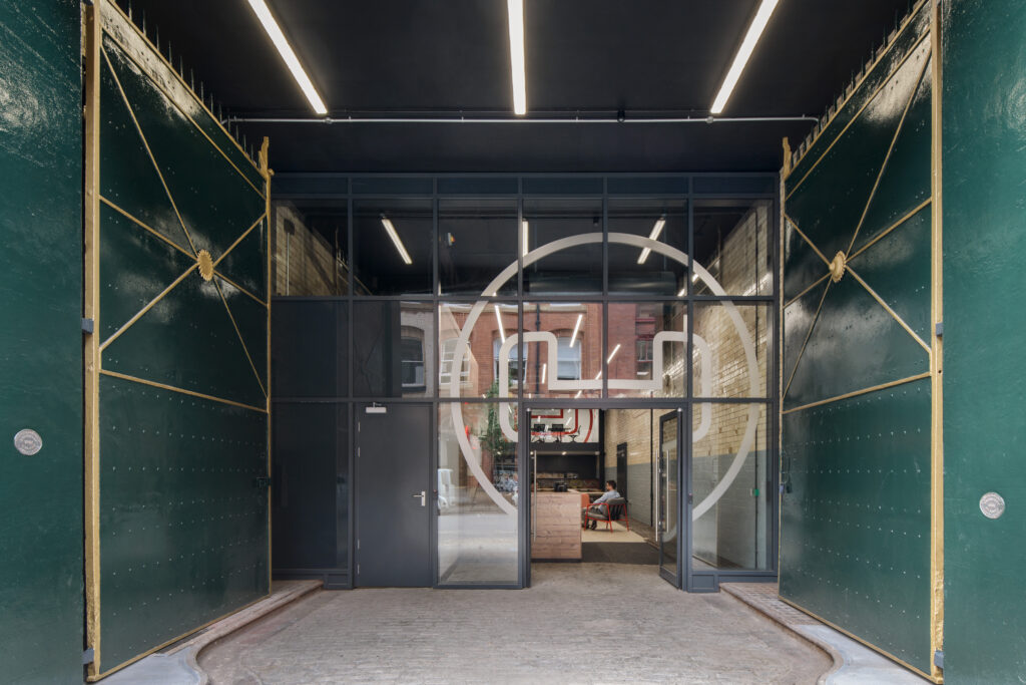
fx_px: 542
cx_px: 513
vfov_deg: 64.6
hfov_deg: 86.9
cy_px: 342
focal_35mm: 19
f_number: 11
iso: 200
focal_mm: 19
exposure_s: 1/13
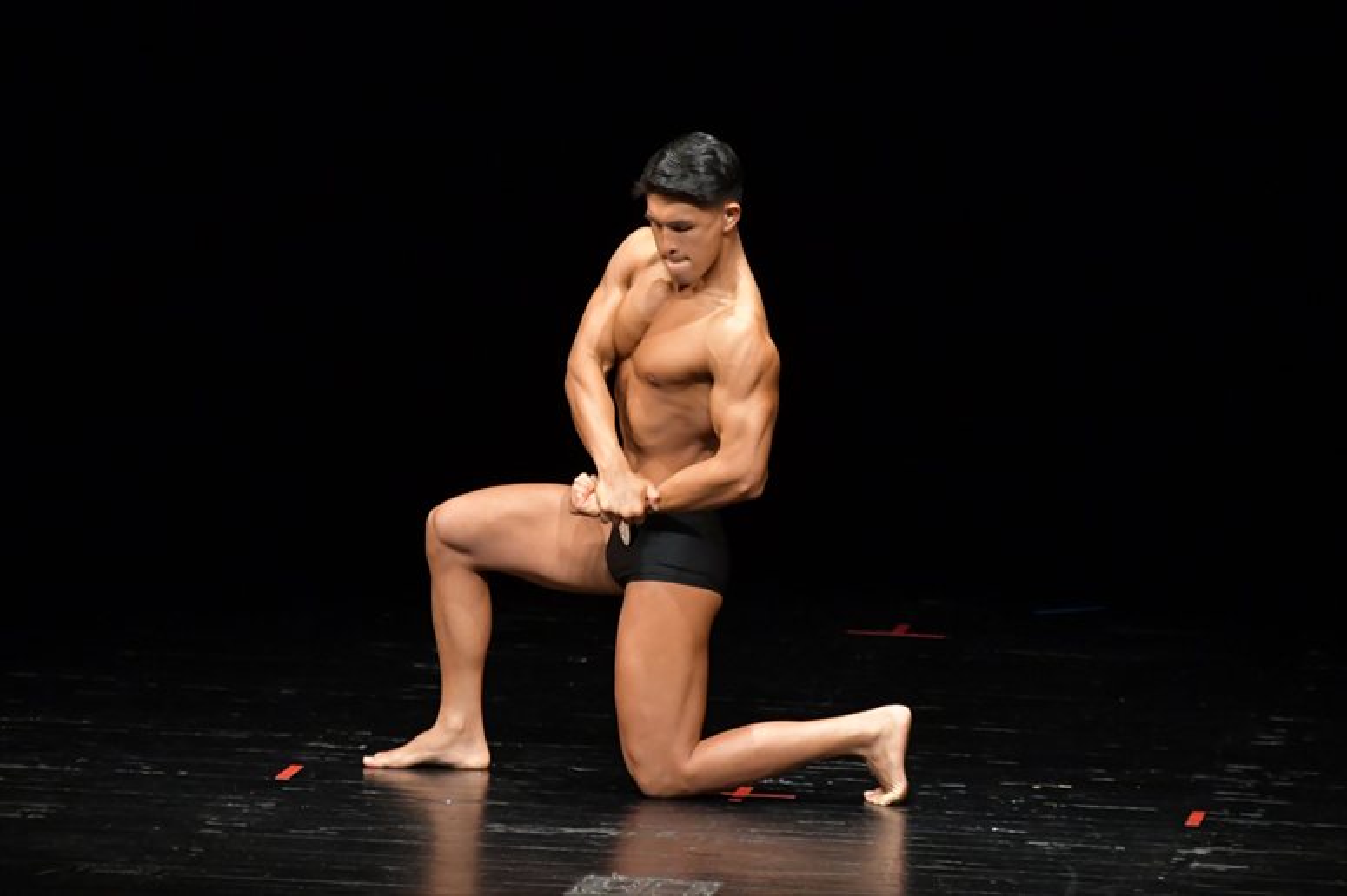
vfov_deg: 4.4
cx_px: 674
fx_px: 11781
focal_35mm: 315
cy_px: 448
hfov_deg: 6.5
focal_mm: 210
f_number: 5.6
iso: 4000
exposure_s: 1/400
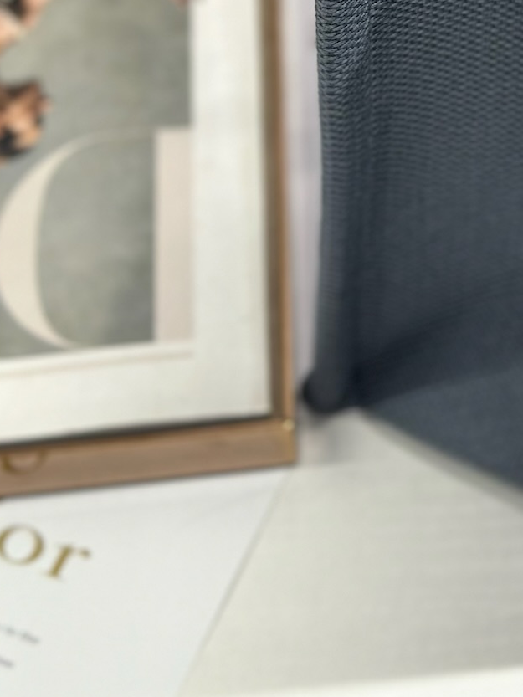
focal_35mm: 118
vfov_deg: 16.0
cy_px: -152
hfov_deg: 12.3
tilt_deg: -49.2
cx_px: 617
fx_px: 2376
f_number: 1.78
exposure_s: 1/100
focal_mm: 6.86
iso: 64
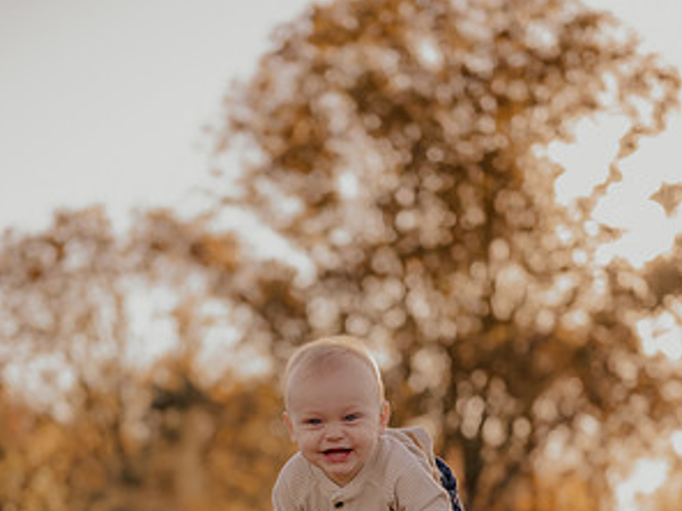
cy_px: 472
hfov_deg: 26.7
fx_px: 1438
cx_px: 341
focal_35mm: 73
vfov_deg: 19.7
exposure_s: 1/1600
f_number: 1.8
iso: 250
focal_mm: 50
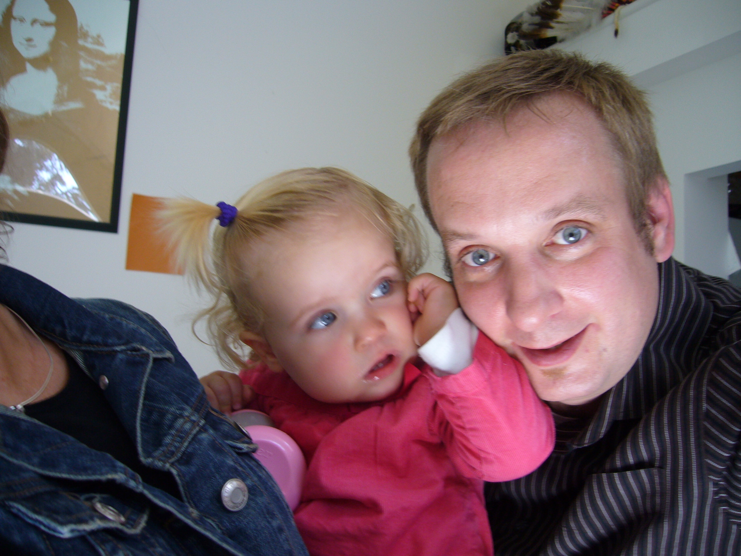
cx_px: 370
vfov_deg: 40.7
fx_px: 749
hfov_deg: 52.6
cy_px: 278
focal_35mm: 35
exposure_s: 1/40
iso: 100
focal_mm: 5.8
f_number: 2.8
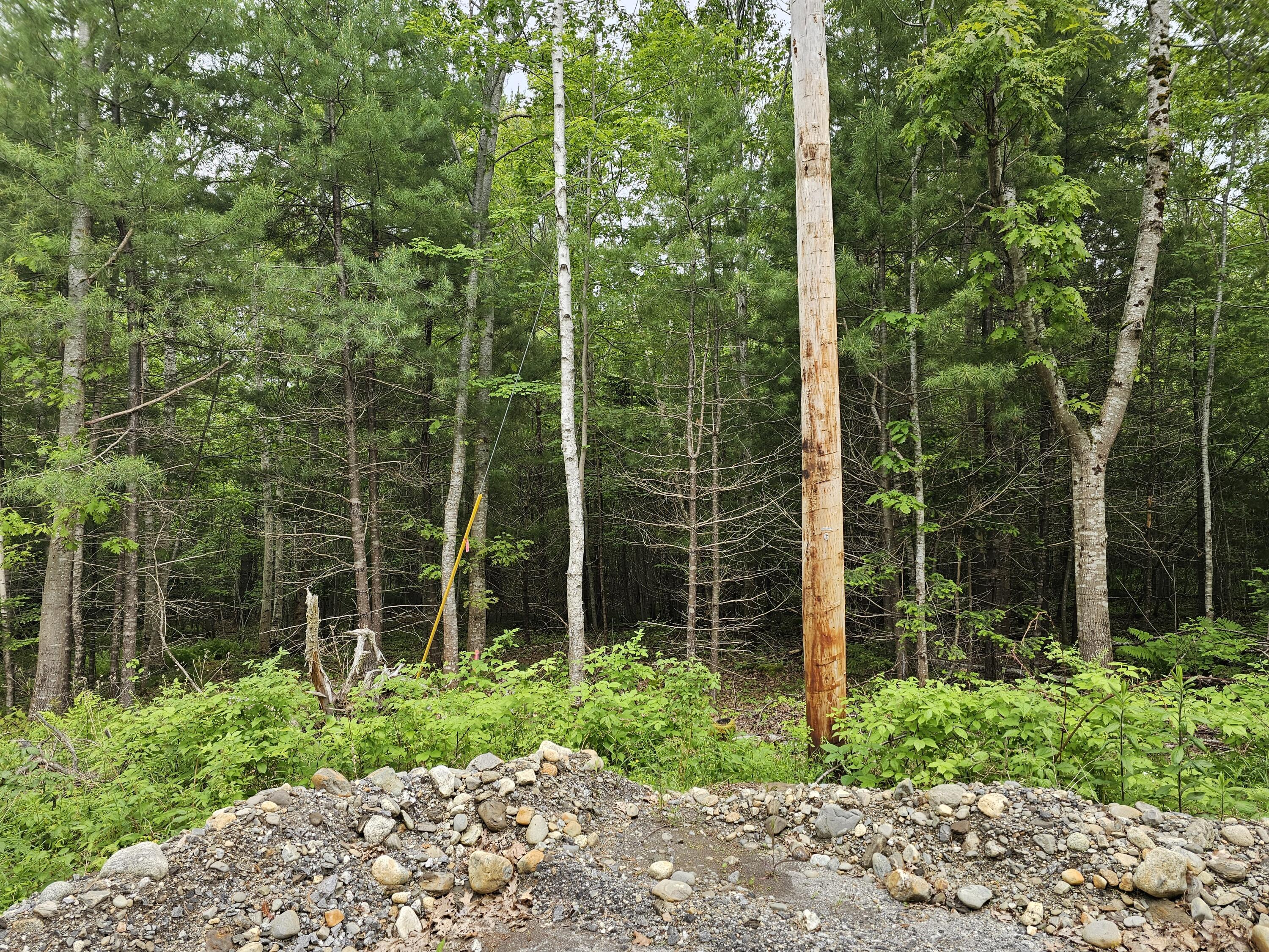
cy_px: 476
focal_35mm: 23
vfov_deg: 58.9
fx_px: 843
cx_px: 634
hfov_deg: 73.9
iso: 20
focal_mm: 6.3
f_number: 1.7
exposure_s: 1/180
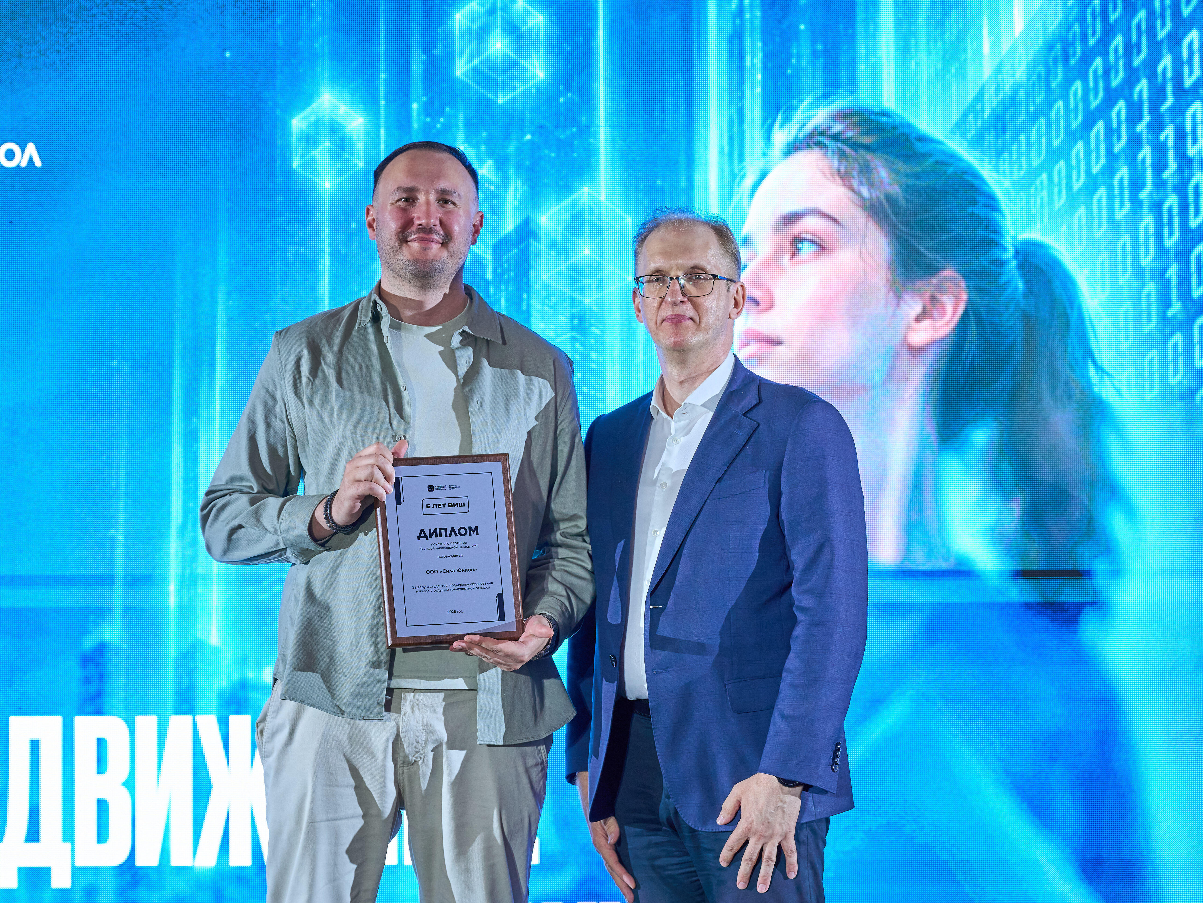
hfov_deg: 13.3
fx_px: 5144
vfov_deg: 10.0
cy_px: 449
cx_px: 525
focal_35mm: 148
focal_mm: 136
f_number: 4
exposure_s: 1/200
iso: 640
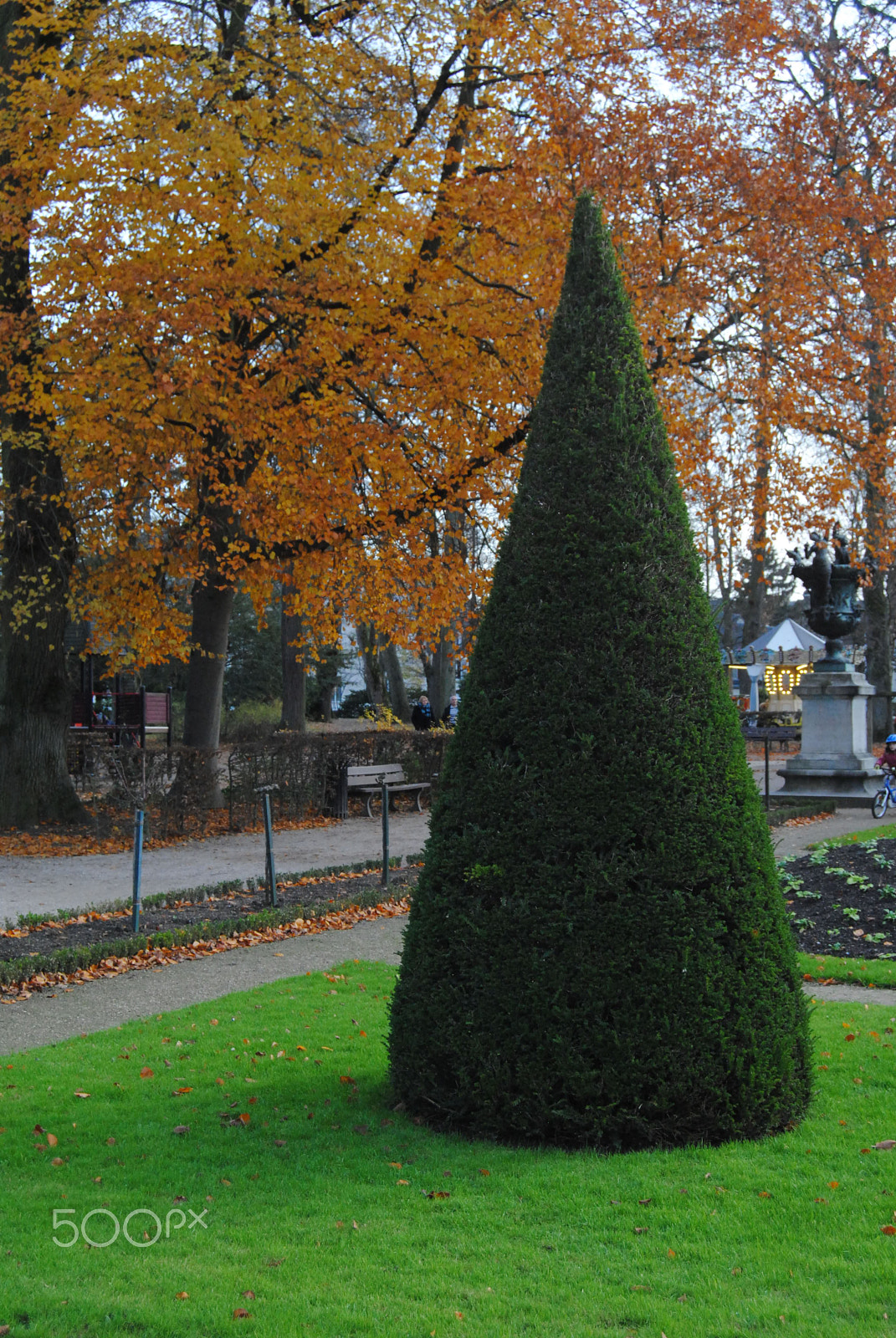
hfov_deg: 28.2
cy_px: 669
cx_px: 448
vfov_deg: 41.1
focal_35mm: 48
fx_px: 1787
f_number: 7.1
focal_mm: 32
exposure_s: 1/250
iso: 800
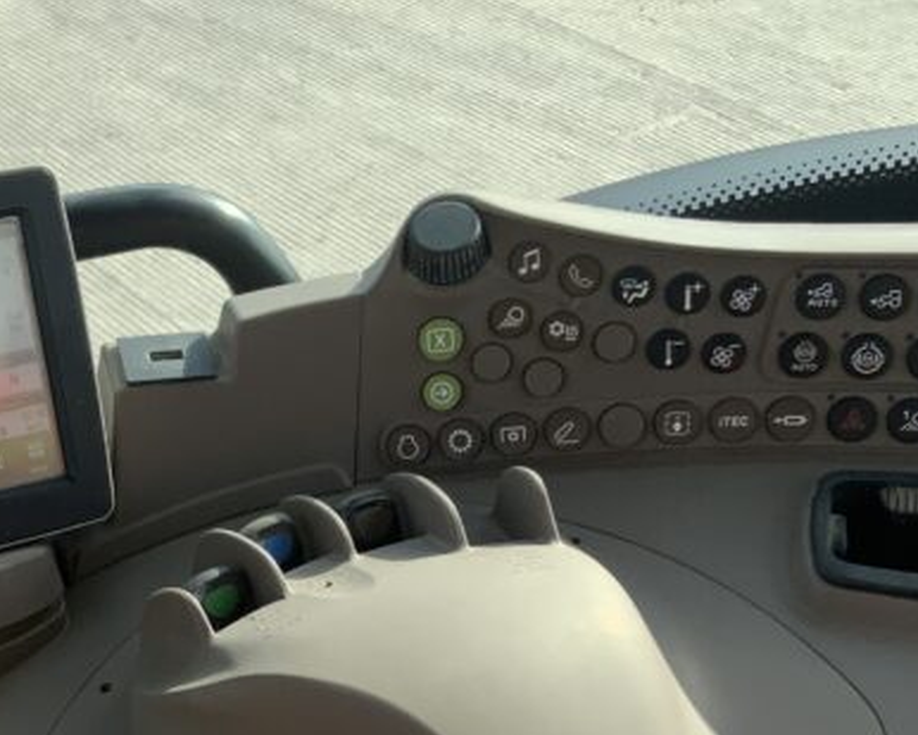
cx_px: 105
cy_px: 678
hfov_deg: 24.7
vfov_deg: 20.0
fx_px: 2038
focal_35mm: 75
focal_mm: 3
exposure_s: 1/486
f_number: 1.8
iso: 16
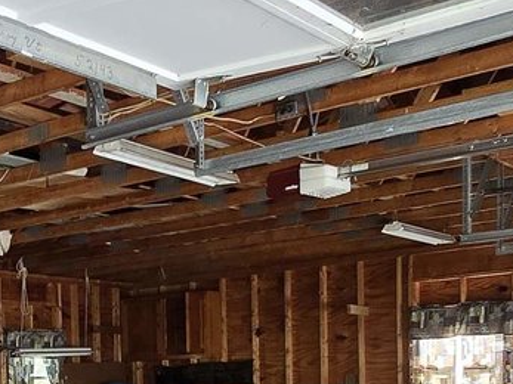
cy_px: 455
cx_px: -9
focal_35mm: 60
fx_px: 889
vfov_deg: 22.6
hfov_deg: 29.8
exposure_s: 1/60
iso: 160
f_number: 2.2
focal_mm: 2.2
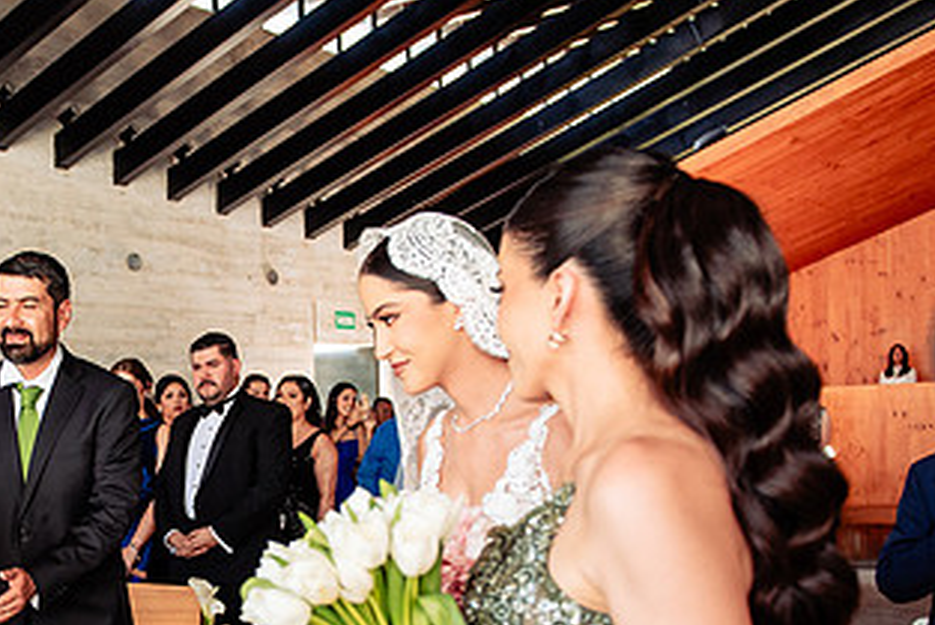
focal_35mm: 53
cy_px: 505
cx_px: 118
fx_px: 1377
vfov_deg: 25.1
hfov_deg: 35.6
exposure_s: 1/320
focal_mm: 27
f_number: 3.5
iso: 800
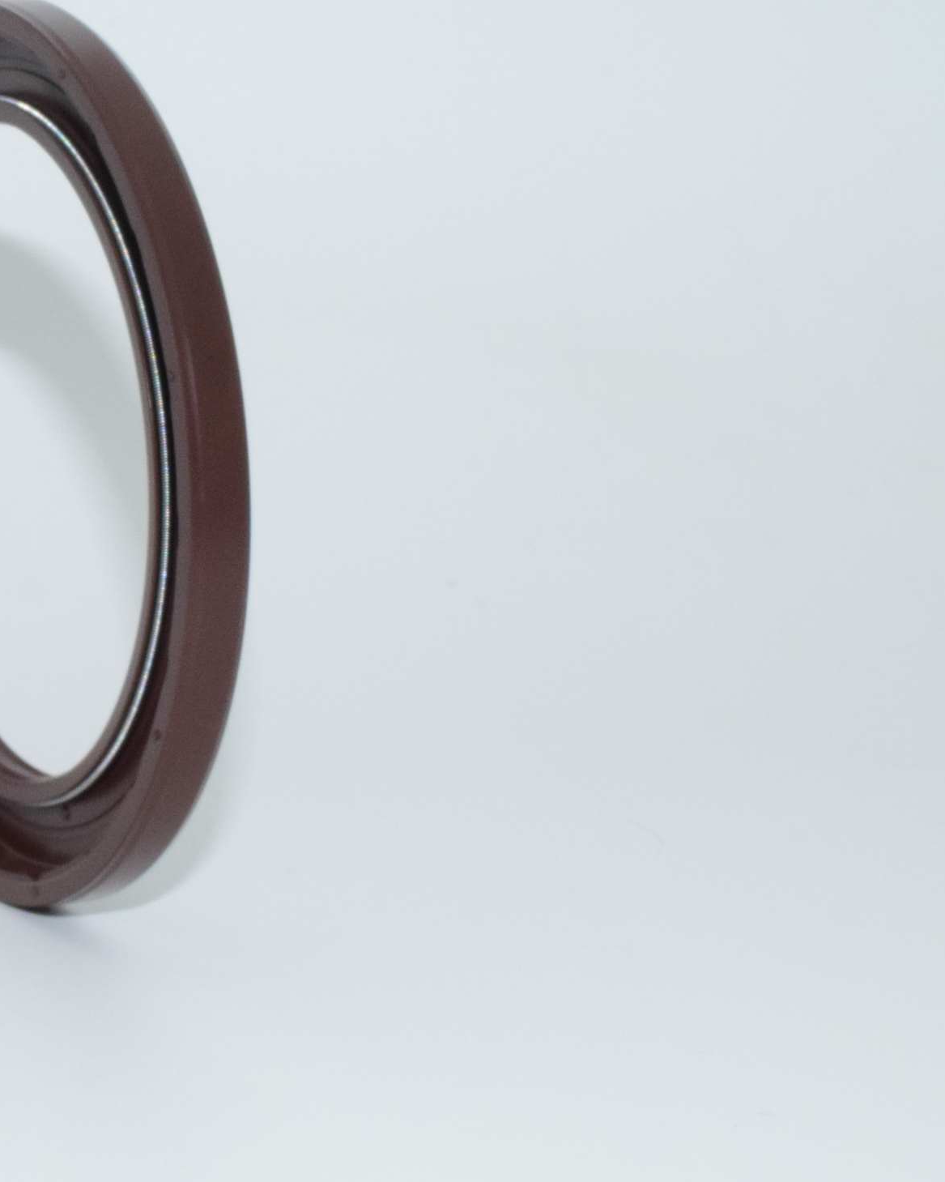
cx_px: 44
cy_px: 524
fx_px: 3636
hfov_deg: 14.6
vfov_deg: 18.4
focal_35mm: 104
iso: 1600
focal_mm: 36
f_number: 29
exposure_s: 1/60
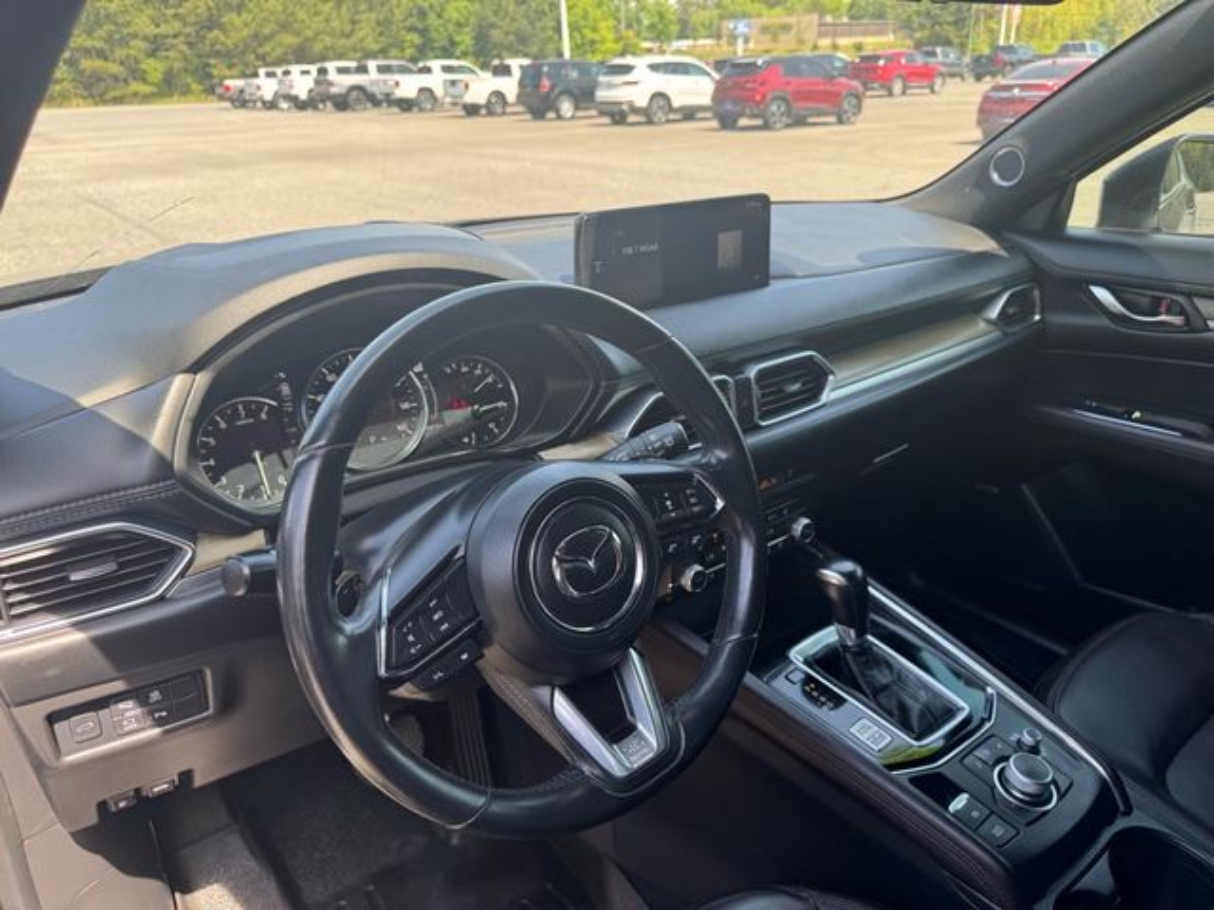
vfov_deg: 56.8
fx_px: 842
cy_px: 455
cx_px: 607
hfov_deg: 71.6
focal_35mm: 24
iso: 64
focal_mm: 6.76
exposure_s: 1/265
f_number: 1.78
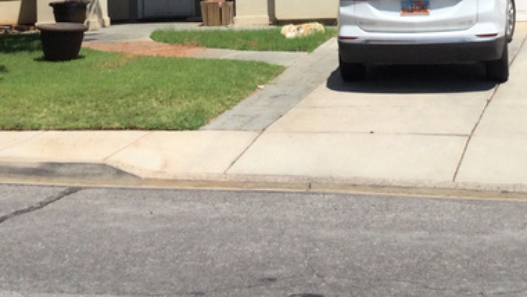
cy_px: -169
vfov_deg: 12.5
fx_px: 1272
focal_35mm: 91
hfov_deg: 23.3
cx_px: 341
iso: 25
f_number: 2.4
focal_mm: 3.3
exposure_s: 1/1852
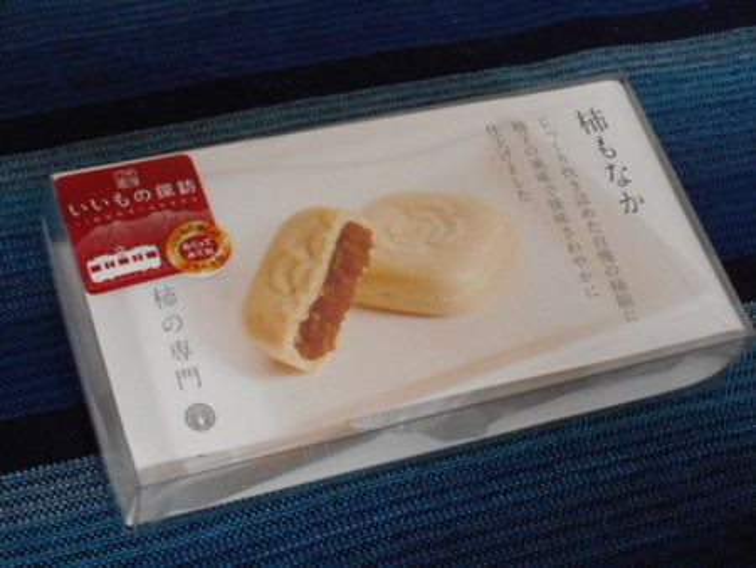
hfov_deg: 25.3
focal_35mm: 77
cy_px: 284
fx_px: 1683
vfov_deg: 19.2
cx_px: 378
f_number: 5.5
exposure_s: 1/6
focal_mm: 13.8
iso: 400
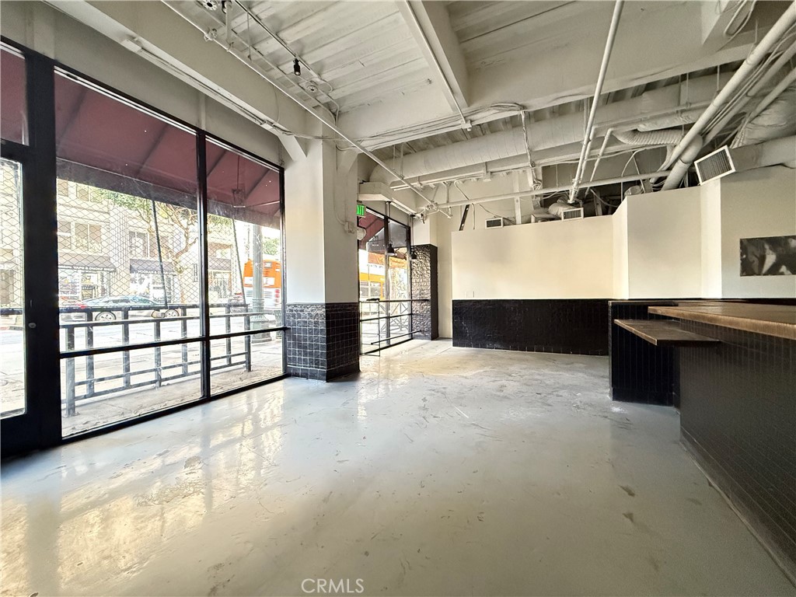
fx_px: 322
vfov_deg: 85.7
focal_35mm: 14
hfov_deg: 102.1
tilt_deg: +0.1
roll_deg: +1.3
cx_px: 398
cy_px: 298
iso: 800
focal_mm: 2.22
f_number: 2.2
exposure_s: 1/60
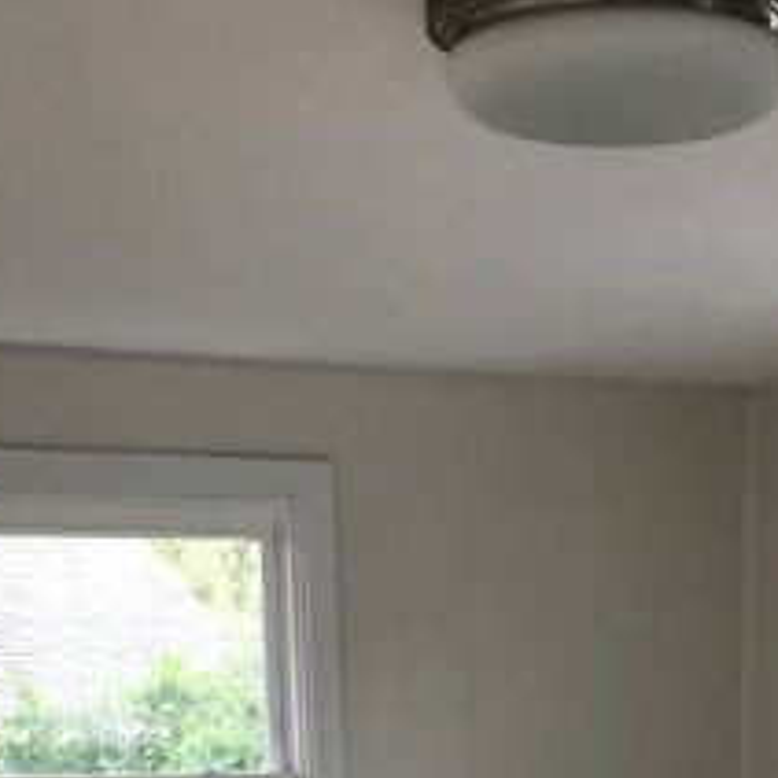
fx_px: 2288
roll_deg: -0.2
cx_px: 594
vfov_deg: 16.7
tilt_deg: -15.3
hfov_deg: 19.1
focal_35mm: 90
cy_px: 1320
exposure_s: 1/90
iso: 40
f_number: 1.8
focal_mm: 3.99
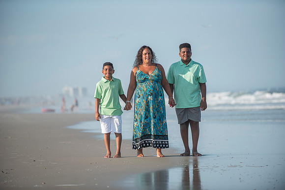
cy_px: 95
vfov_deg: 7.2
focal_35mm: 190
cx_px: 142
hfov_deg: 10.8
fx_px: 1504
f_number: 3.5
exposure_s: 1/4000
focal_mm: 190
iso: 250
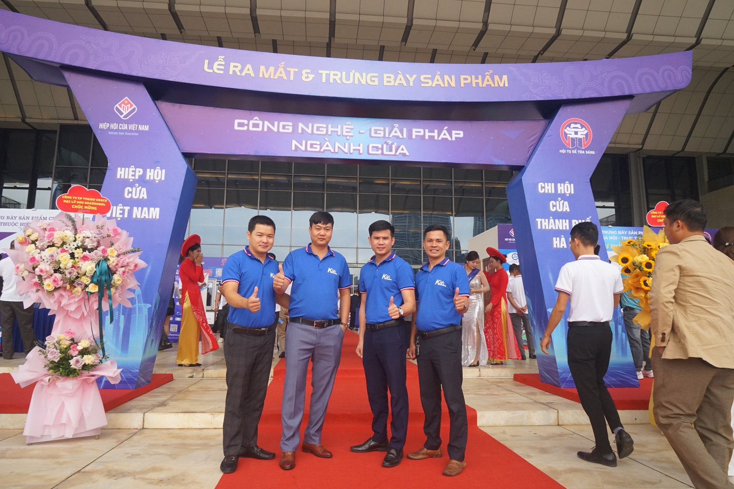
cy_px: 244
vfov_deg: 53.1
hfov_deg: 73.7
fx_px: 489
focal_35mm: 24
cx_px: 367
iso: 1600
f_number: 14
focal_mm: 24
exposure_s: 1/400
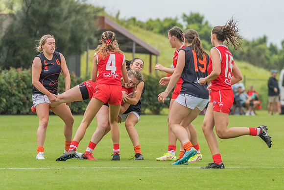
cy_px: 71
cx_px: 89
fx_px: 3695
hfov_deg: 4.4
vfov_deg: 2.9
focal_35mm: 468
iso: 560
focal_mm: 220
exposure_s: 1/1250
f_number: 5.3
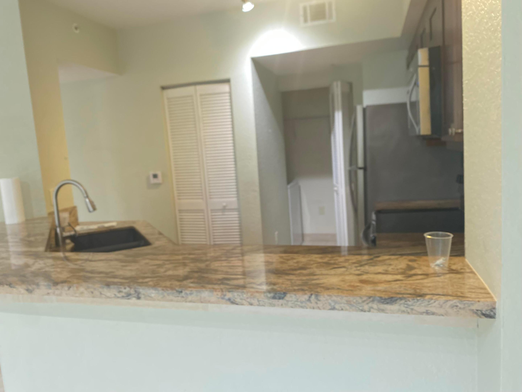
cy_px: 196
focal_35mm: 26
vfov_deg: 53.1
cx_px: 261
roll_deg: +5.7
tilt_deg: -6.0
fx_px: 392
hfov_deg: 67.3
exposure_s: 1/30
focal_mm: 4.25
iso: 640
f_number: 1.8
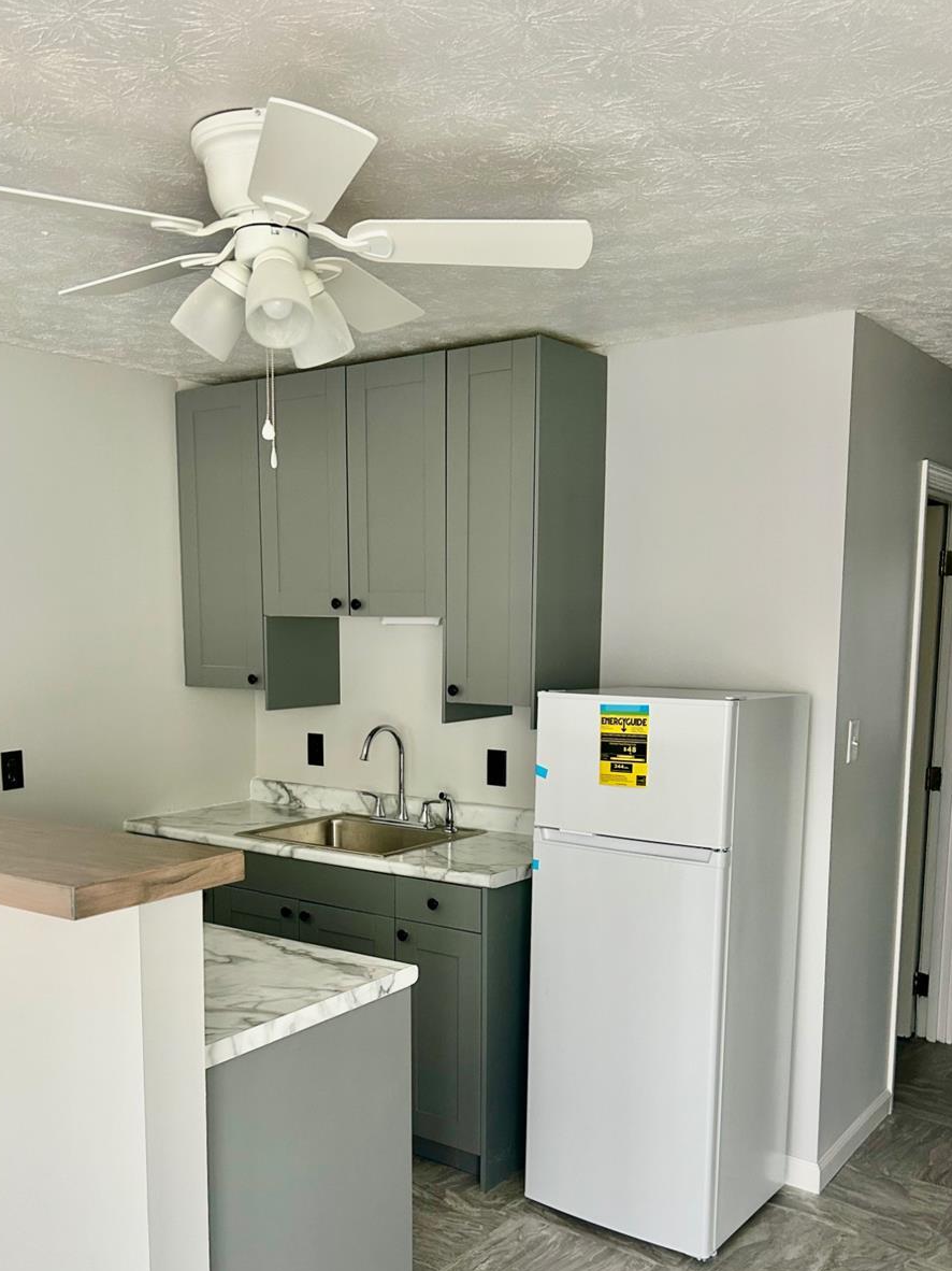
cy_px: 767
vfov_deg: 54.9
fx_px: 1211
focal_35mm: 33
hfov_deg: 42.9
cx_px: 441
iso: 125
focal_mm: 5.7
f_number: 1.5
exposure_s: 1/92
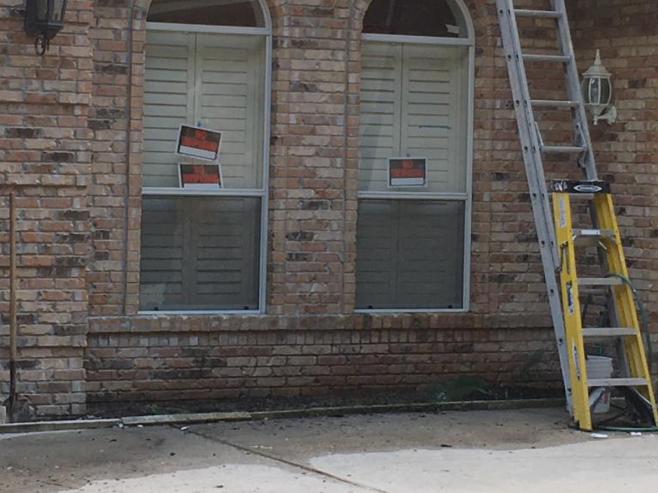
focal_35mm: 113
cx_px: 272
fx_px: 2147
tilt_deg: +0.2
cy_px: 143
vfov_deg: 13.1
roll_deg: -1.5
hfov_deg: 17.4
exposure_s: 1/120
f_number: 2.2
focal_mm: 4.15
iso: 25
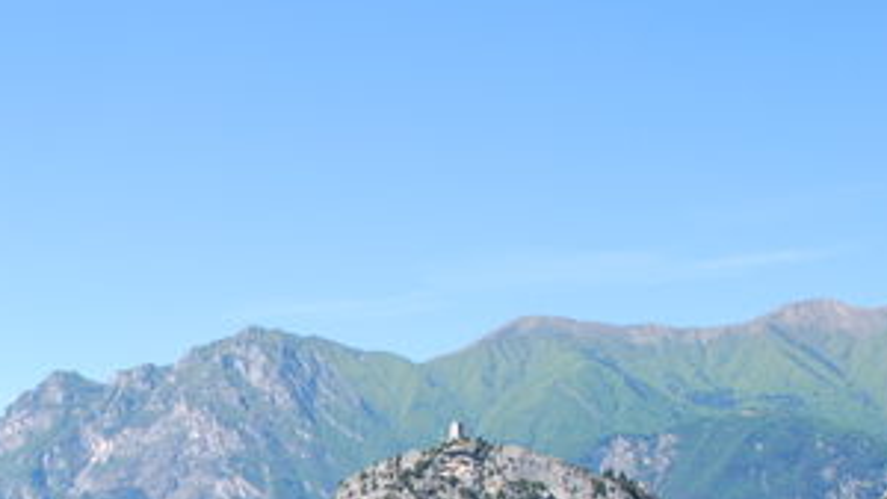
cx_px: 31
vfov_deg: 17.5
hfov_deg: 29.6
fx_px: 1576
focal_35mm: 67
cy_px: 523
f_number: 10
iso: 200
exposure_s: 1/250
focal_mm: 20
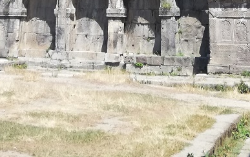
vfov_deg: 13.4
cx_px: 139
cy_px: -171
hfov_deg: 25.2
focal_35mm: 82
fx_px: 559
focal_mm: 3.81
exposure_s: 1/580
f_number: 2.2
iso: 50
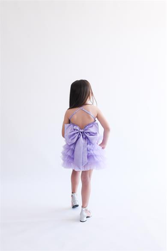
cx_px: 84
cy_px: 126
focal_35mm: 35
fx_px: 244
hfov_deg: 37.9
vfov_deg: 54.4
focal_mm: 35
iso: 640
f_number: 8
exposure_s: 1/125
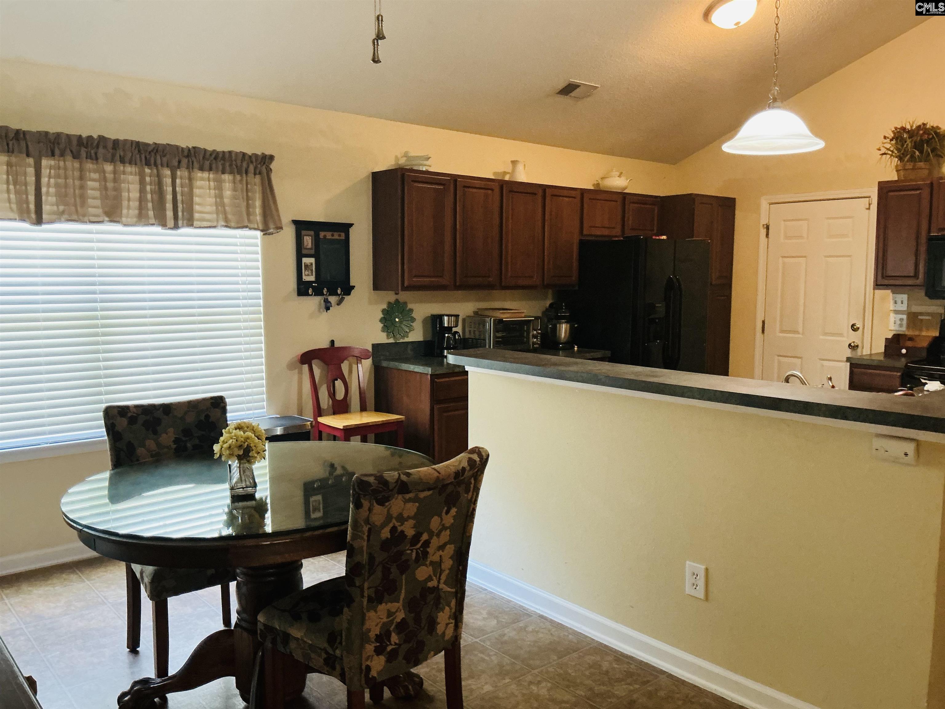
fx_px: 792
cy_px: 354
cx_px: 472
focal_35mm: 29
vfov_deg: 48.2
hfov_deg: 61.7
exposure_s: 1/40
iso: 250
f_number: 1.8
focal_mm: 3
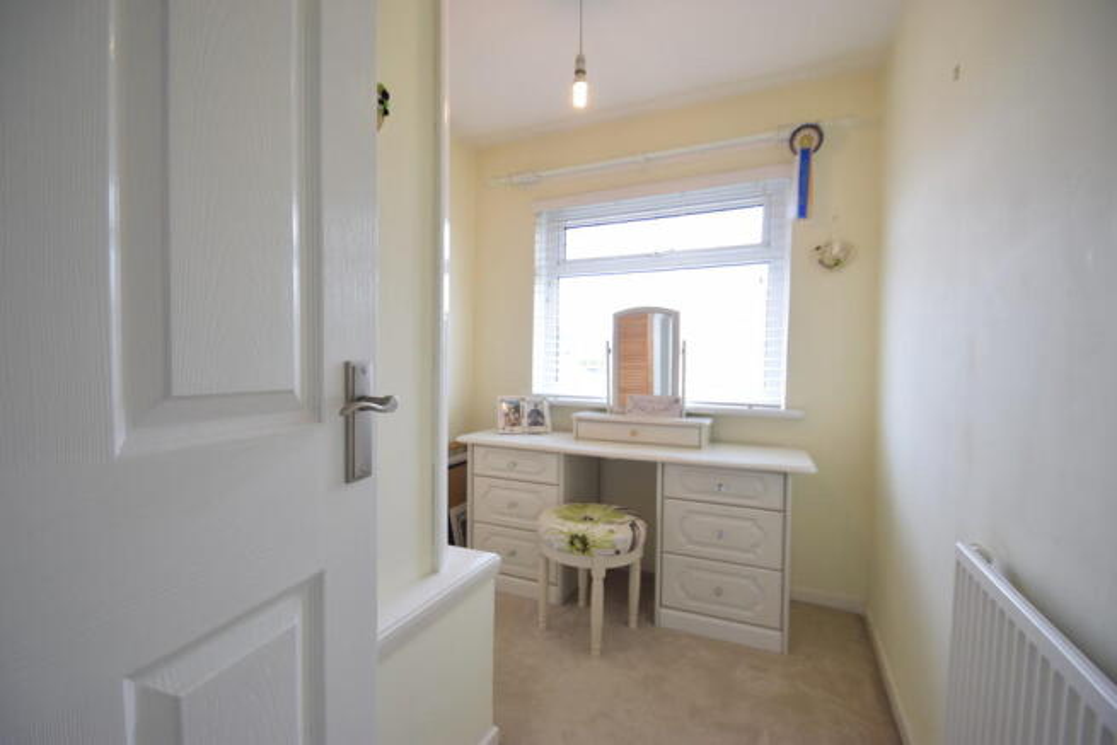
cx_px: 558
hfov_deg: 100.4
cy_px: 372
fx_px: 465
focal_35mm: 15
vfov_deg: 77.4
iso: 400
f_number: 4.5
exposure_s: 1/80
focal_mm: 10
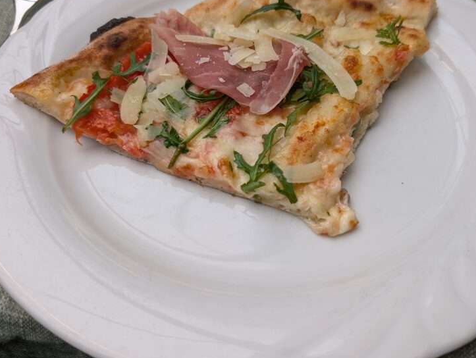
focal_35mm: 34
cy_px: 151
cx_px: 265
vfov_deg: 41.8
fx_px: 468
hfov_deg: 53.8
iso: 167
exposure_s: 1/620
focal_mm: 6.9
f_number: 1.68
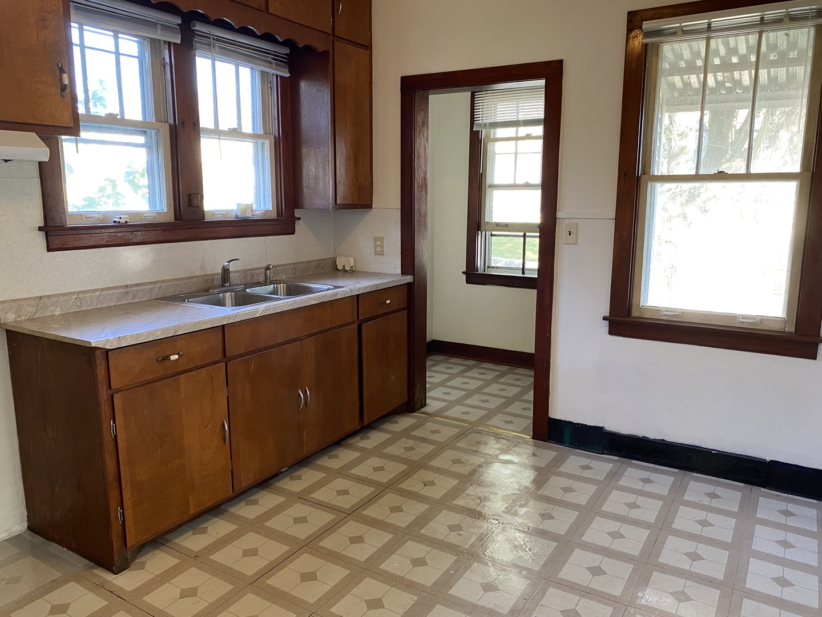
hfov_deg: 67.3
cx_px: 411
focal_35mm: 26
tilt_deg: -10.5
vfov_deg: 53.1
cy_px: 308
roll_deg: -0.1
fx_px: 617
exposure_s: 1/60
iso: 160
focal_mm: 4.25
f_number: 1.8
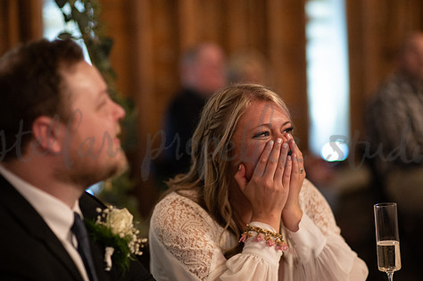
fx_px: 1221
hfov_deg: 19.7
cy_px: 142
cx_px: 223
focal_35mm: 104
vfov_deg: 13.1
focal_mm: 85
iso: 2500
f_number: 1.4
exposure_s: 1/200
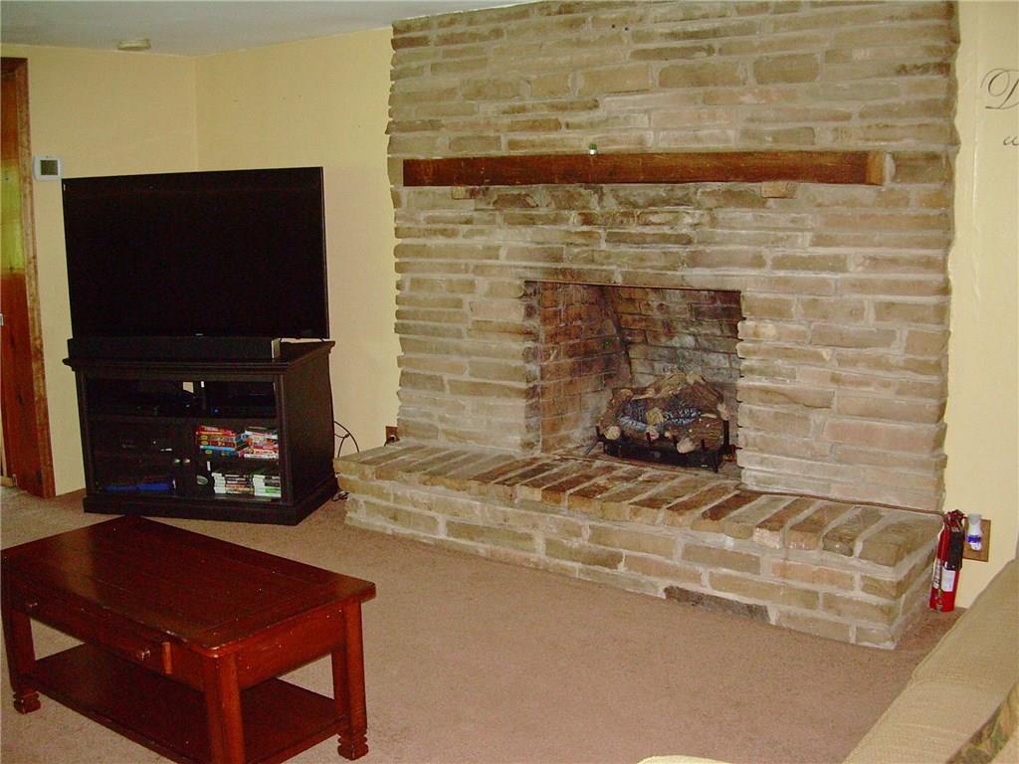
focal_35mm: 38
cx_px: 510
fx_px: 1119
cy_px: 382
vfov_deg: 37.7
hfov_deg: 49.0
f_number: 2.8
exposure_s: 1/60
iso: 200
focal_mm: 6.3
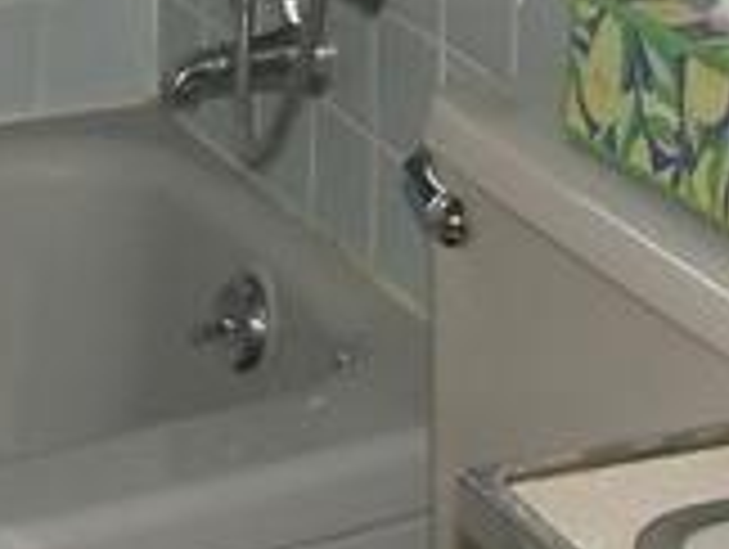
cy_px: -148
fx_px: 3332
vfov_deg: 9.3
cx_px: 158
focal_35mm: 158
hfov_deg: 12.4
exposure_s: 1/30
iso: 100
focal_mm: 4.5
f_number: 3.1
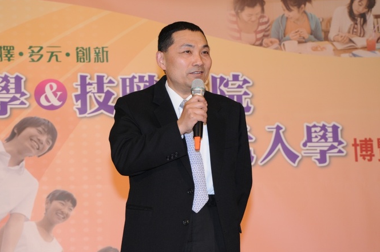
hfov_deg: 20.8
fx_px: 1033
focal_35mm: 98
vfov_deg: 13.9
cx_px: 189
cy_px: 129
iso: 400
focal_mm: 62
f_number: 5.6
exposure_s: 1/60
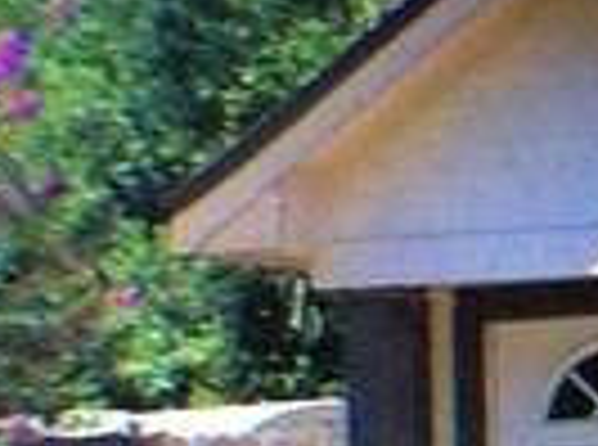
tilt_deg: +5.4
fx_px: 3859
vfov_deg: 6.6
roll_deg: -1.0
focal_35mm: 224
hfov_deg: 8.0
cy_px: 451
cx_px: 1556
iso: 32
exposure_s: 1/5128
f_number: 2.2
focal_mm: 4.15
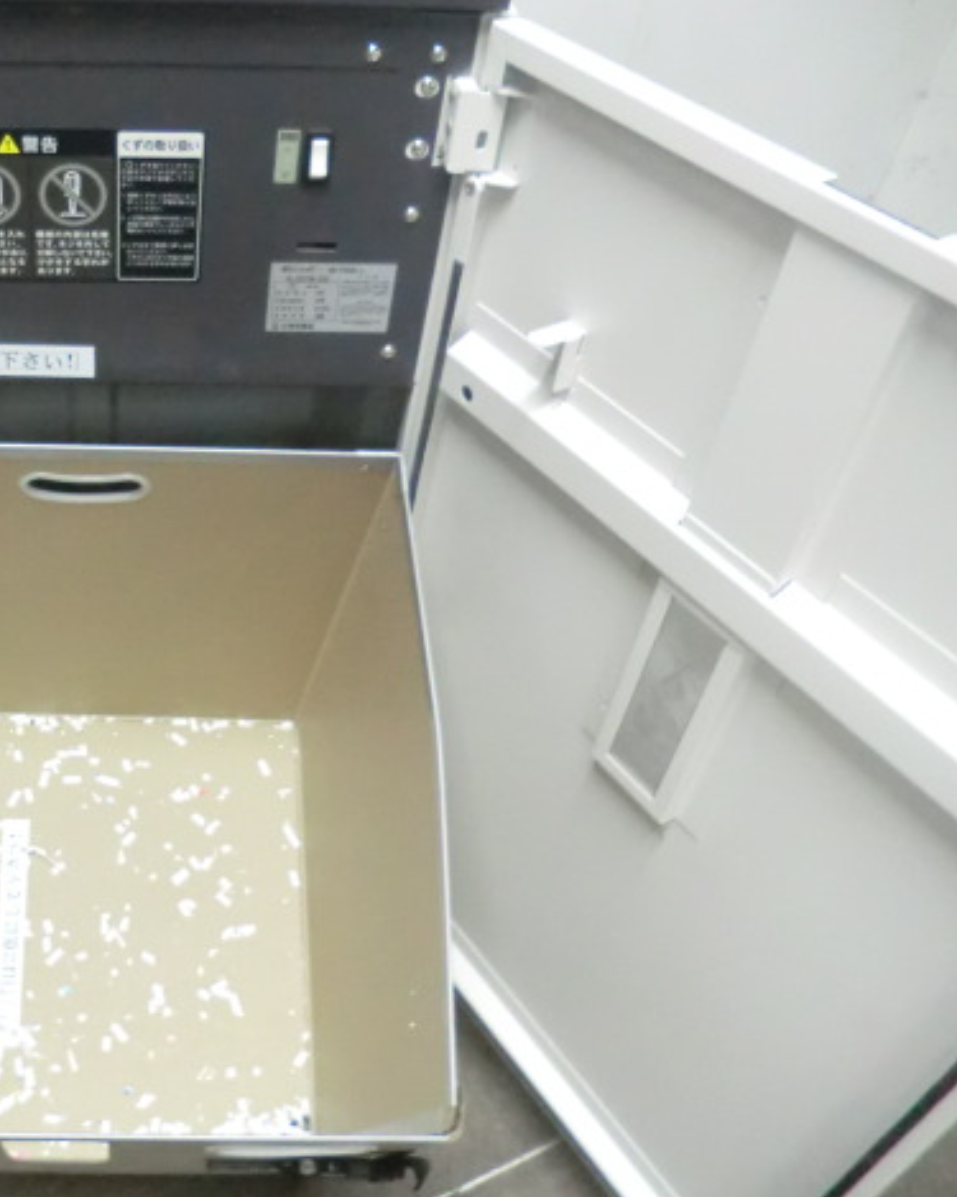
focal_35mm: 36
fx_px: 1275
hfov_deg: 39.0
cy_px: 590
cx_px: 143
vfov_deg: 50.3
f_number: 3.2
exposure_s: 1/40
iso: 800
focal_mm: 4.9
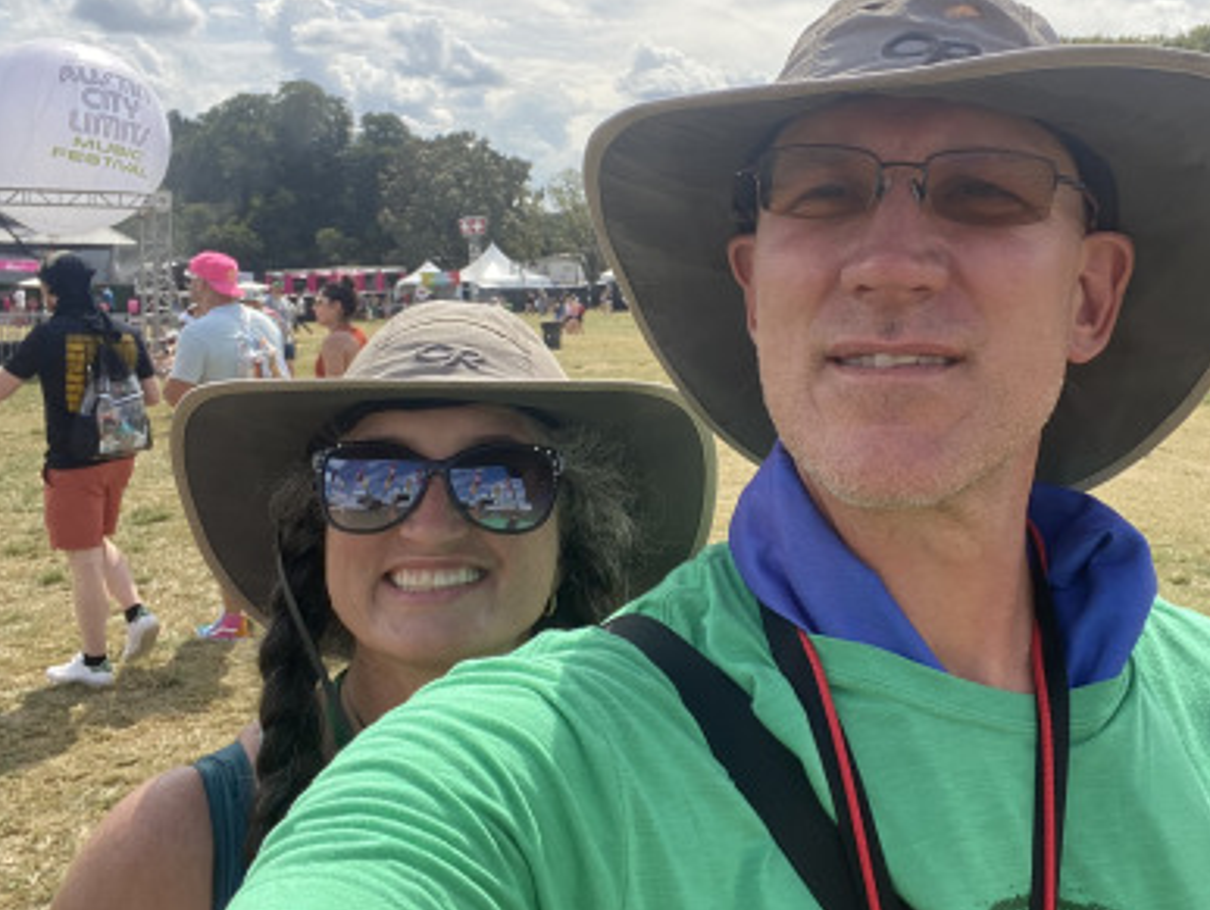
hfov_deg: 48.8
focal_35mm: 38
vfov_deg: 37.6
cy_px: 369
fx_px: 1330
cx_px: 685
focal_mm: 2.71
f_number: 2.2
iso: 25
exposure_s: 1/416
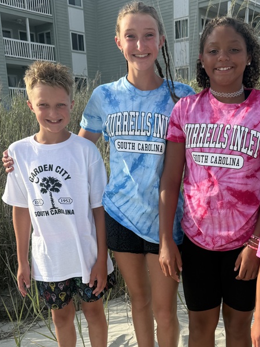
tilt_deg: -13.5
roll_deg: -0.2
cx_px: 186
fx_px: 410
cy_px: 237
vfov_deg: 44.9
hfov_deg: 34.6
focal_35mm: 41
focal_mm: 6.76
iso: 80
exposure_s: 1/2445
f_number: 1.78
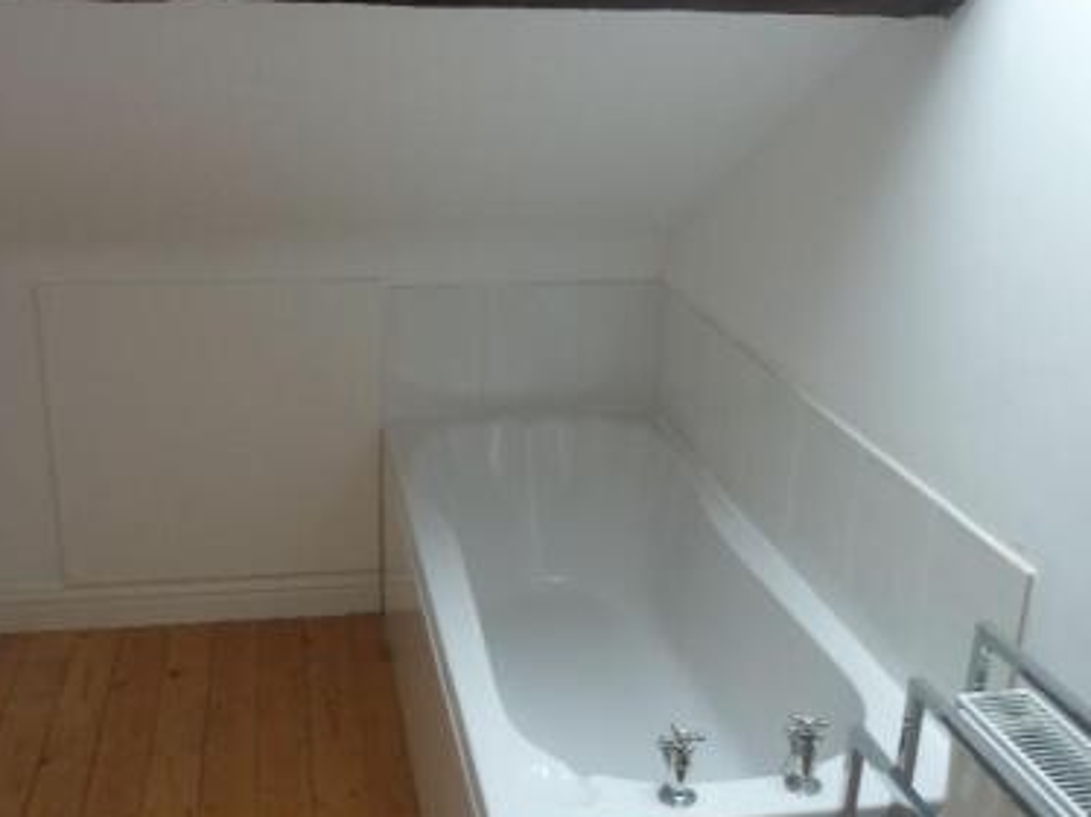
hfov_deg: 47.8
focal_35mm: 39
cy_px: 460
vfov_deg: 36.7
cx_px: 494
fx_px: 1228
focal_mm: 4.1
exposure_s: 1/30
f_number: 3.3
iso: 80
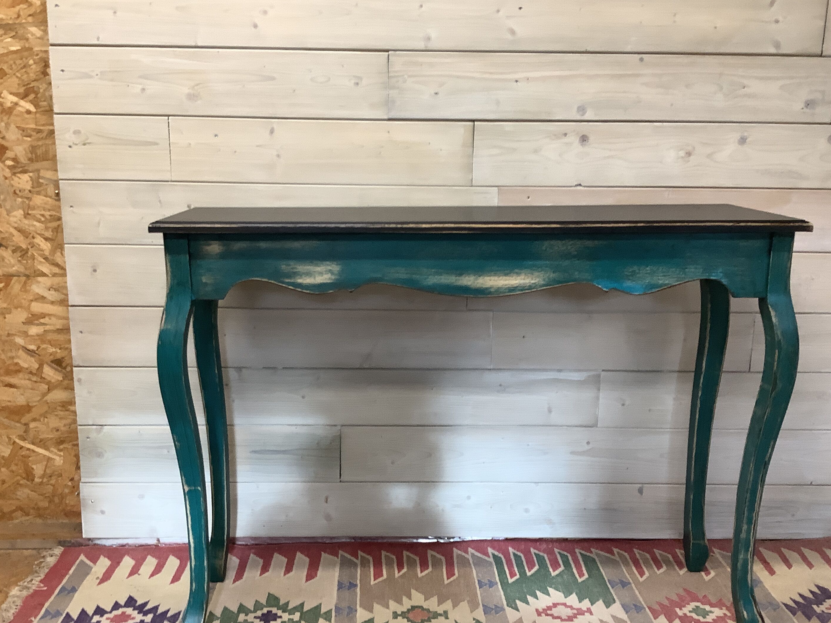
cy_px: 327
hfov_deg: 51.3
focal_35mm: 36
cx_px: 396
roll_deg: +0.0
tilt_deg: -12.0
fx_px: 864
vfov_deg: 39.6
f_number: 2.4
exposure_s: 1/50
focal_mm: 3.3
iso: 100
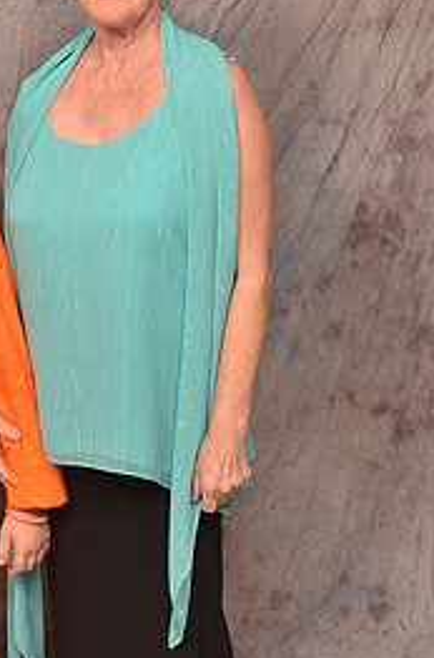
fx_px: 1513
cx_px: -23
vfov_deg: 24.5
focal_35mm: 83
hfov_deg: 15.9
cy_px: 314
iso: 200
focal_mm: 25
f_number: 5.6
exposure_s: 1/60
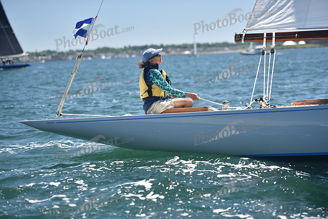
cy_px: 110
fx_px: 893
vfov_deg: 14.0
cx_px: 164
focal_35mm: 98
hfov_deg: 20.8
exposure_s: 1/1000
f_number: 2.8
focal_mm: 98
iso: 200
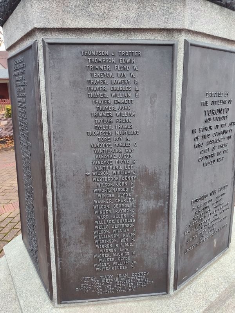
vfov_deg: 73.9
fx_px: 208
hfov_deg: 58.9
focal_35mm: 23
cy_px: 156
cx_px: 118
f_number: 1.8
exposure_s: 1/120
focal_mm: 5.56
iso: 800
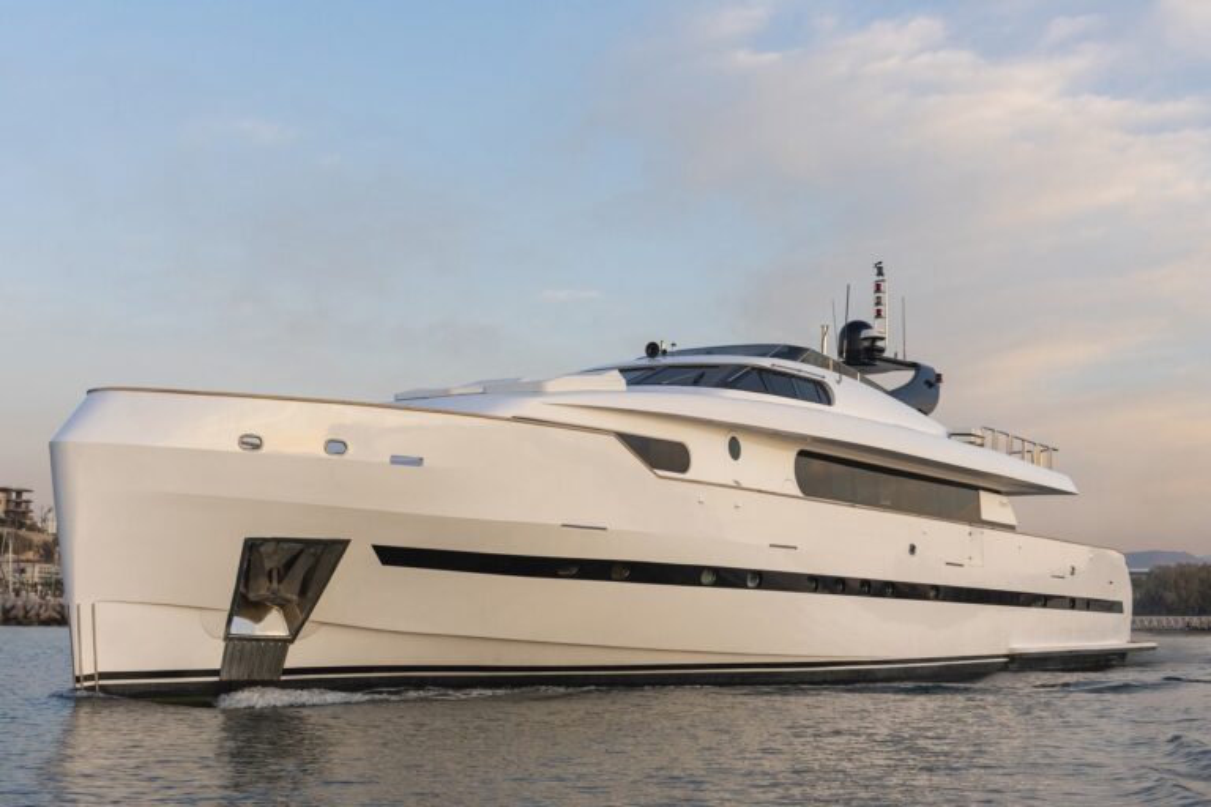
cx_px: 606
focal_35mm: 50
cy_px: 404
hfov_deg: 39.6
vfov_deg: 27.0
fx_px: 1682
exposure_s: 1/1000
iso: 1250
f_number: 9
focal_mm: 50
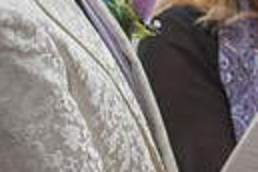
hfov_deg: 5.8
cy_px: 23
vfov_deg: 3.9
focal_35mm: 350
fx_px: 2508
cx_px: 395
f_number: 5
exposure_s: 1/200
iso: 160
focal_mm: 70
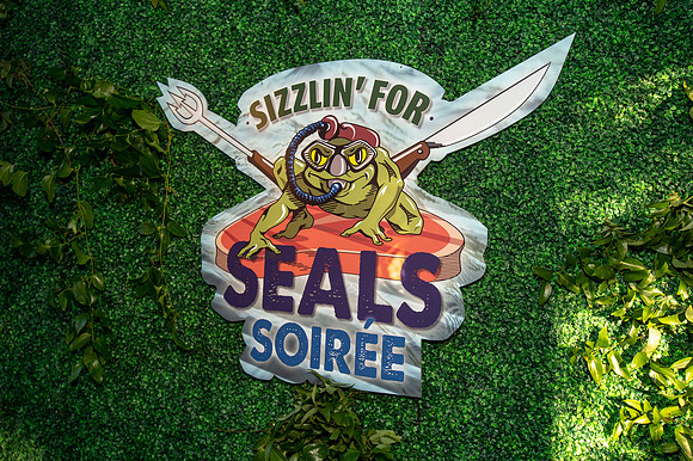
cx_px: 346
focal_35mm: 35
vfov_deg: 37.8
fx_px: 673
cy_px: 230
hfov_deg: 54.5
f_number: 5.6
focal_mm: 35
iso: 400
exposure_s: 1/100
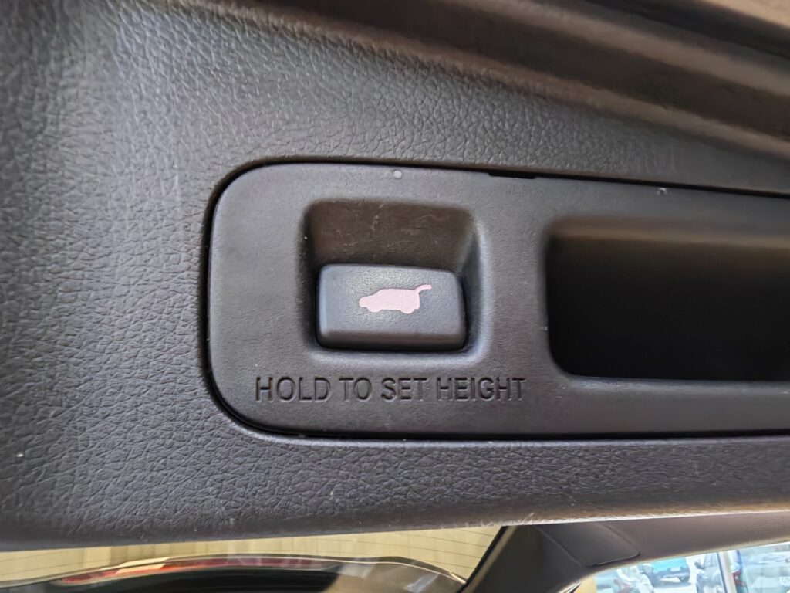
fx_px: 525
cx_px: 395
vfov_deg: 58.9
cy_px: 296
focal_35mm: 23
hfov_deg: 73.9
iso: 200
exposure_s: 1/50
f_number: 2
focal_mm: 1.82
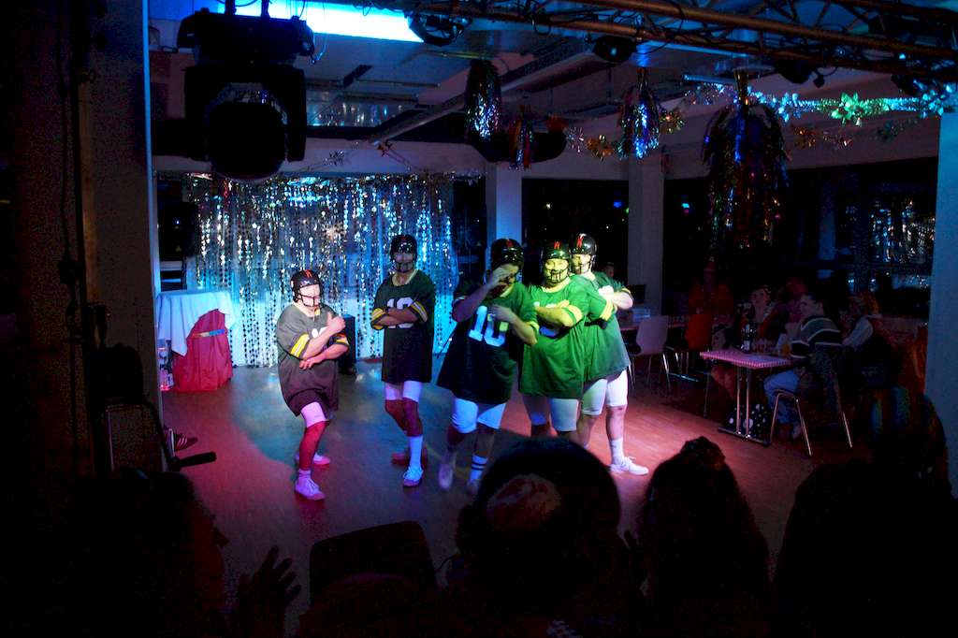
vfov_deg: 47.9
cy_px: 319
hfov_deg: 67.4
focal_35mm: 27
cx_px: 479
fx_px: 718
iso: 3200
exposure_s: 1/60
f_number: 3.5
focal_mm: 18
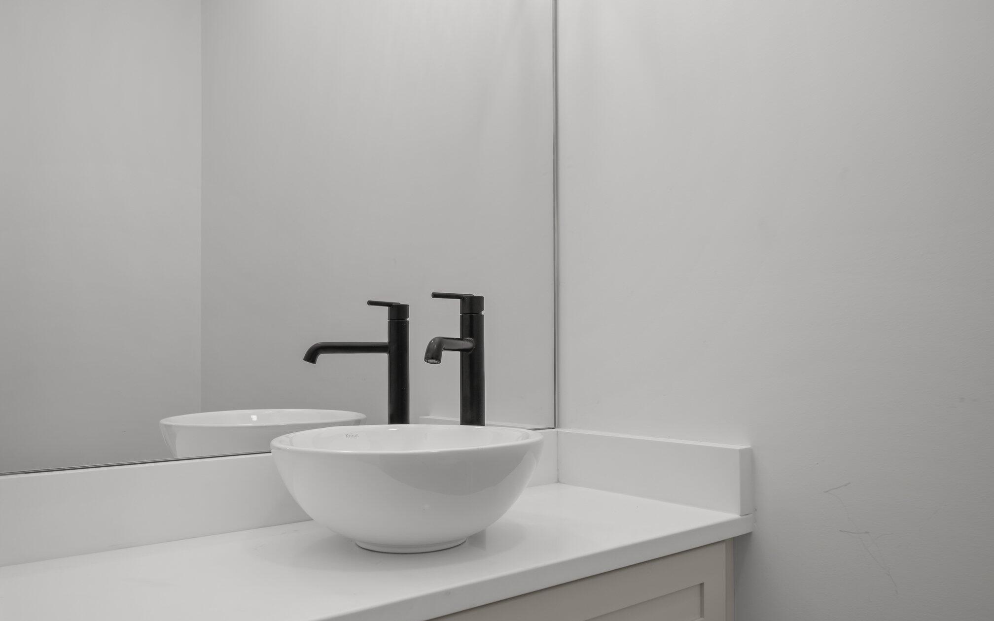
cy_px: 352
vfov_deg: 44.4
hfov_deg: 66.5
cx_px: 493
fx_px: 759
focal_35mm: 28
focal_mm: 13
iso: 200
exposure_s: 1/13
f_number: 5.6
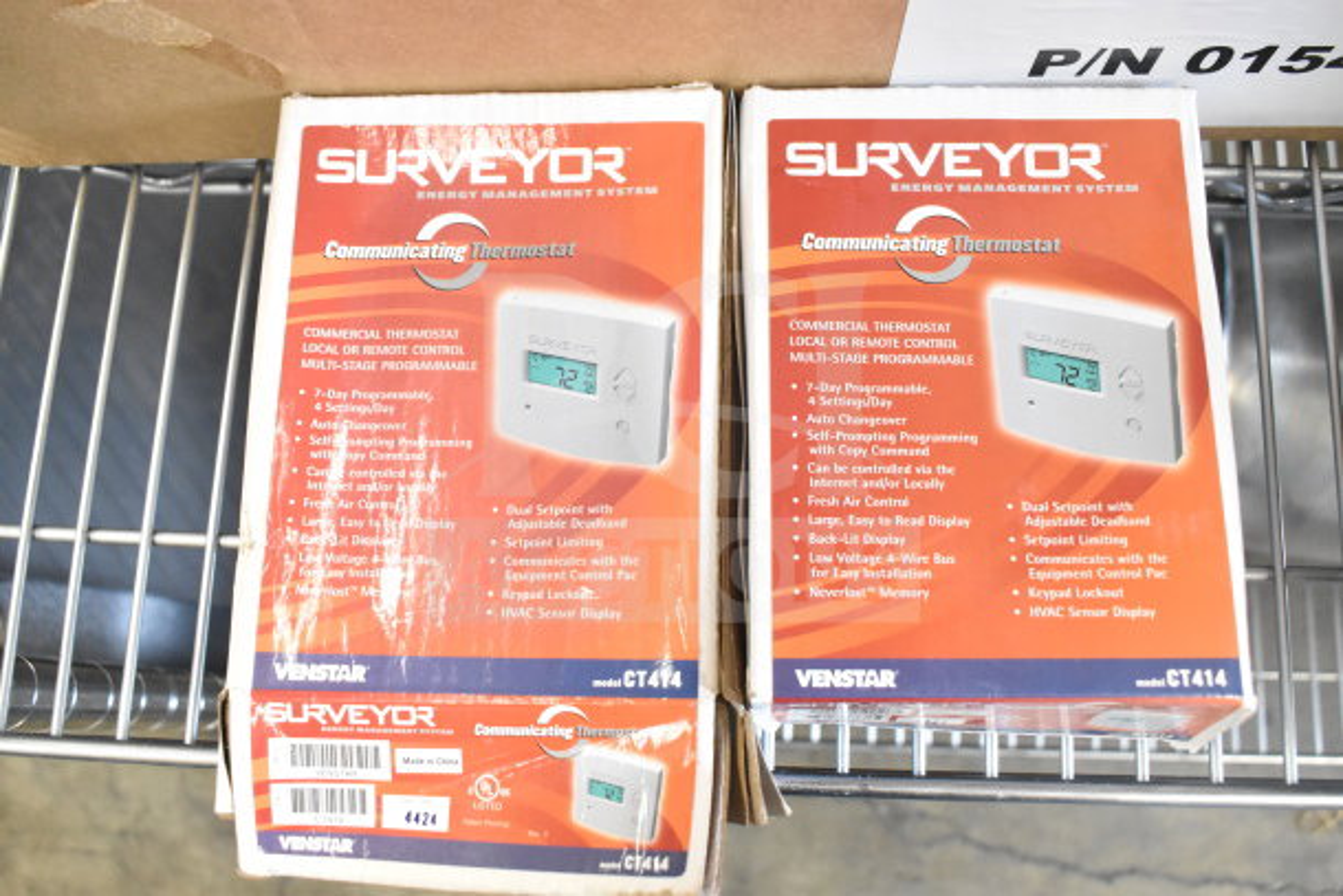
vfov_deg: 40.0
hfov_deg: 57.2
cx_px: 672
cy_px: 448
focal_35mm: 33
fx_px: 1231
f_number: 6.3
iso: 6400
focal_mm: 22
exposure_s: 1/160
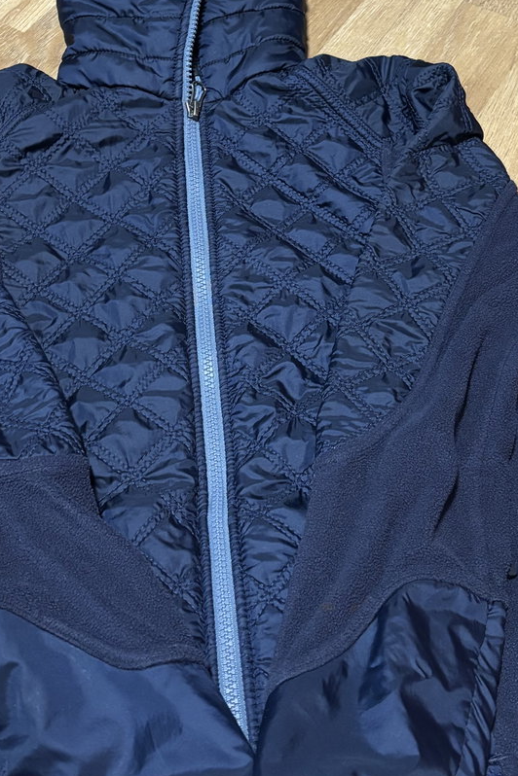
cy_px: 263
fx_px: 1209
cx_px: 289
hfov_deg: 24.2
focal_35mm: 56
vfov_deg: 35.3
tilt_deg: -49.6
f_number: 1.6
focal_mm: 5.96
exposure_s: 1/50
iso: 500
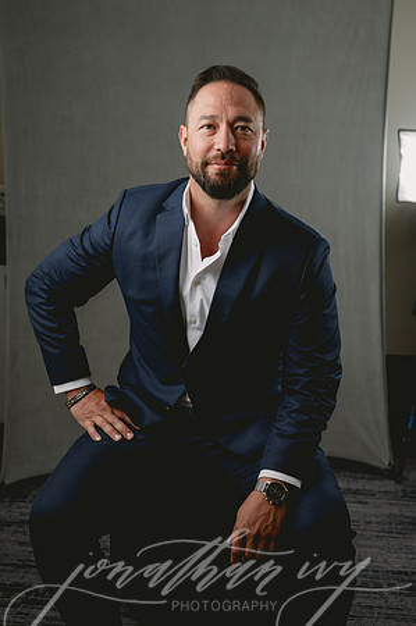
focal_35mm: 50
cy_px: 313
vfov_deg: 39.6
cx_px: 208
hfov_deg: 26.9
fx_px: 869
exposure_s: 1/200
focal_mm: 50
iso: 50
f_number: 3.5
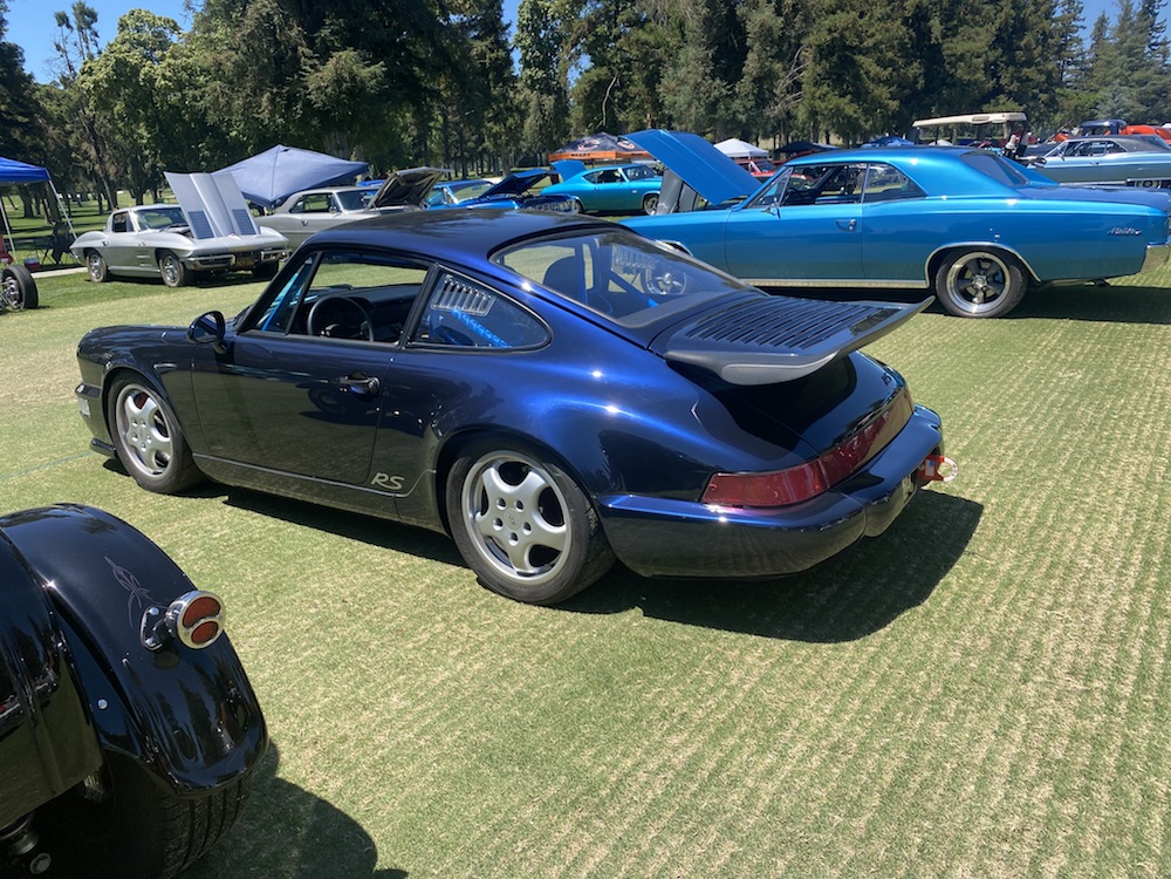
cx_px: 586
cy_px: 440
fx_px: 880
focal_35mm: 26
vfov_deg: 53.1
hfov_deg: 67.3
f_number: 1.8
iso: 32
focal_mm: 4.25
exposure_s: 1/1377
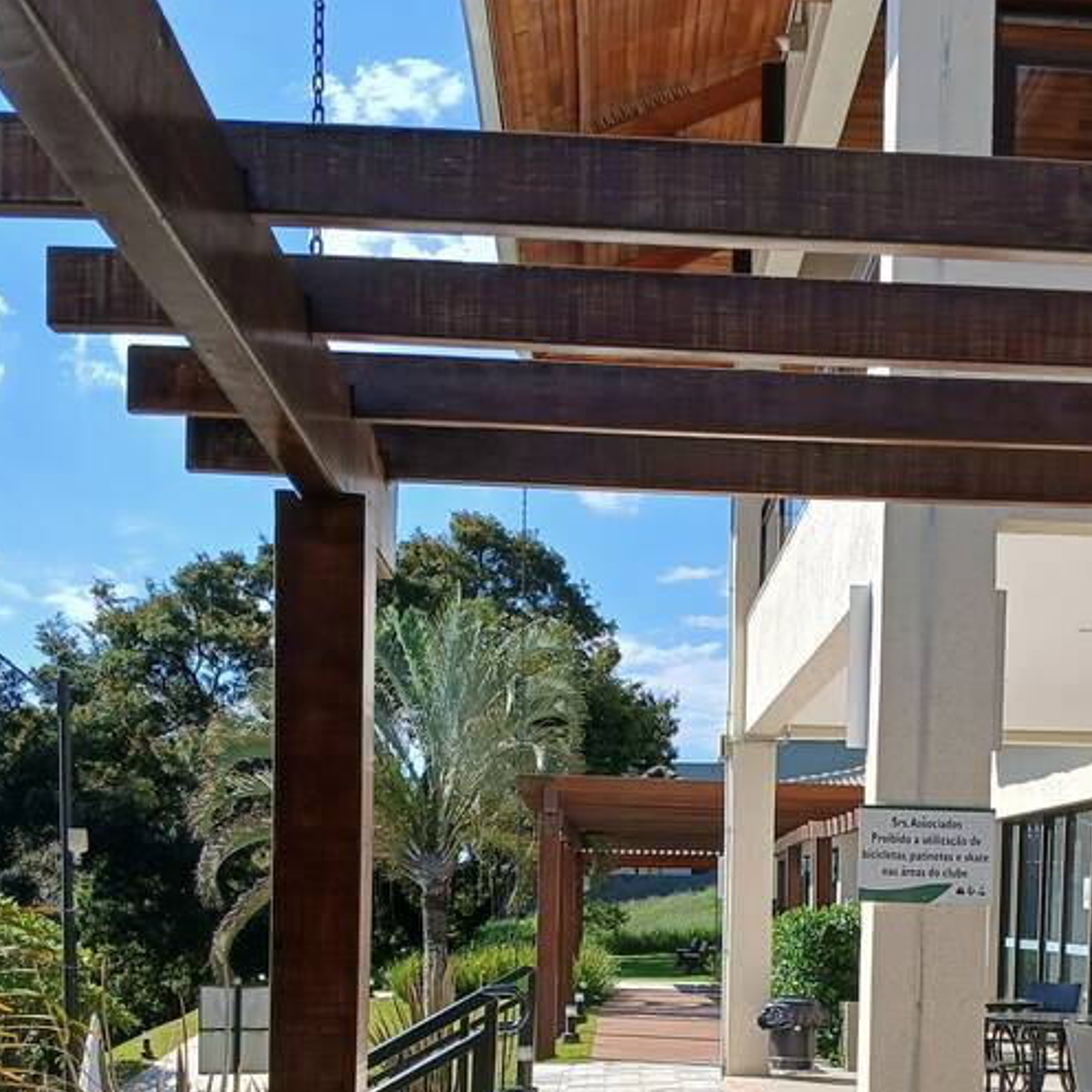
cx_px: 738
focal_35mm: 50
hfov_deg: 33.7
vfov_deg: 32.3
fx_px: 1785
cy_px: 993
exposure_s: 1/639
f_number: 1.8
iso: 20
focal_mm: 3.98
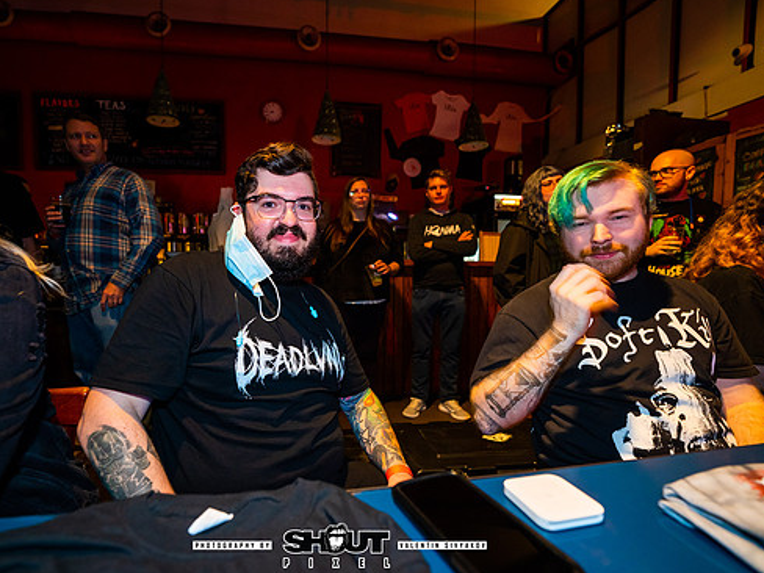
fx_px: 353
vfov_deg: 78.1
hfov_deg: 94.1
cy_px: 292
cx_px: 340
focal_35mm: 16
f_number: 2.8
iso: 1250
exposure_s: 1/50
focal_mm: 14
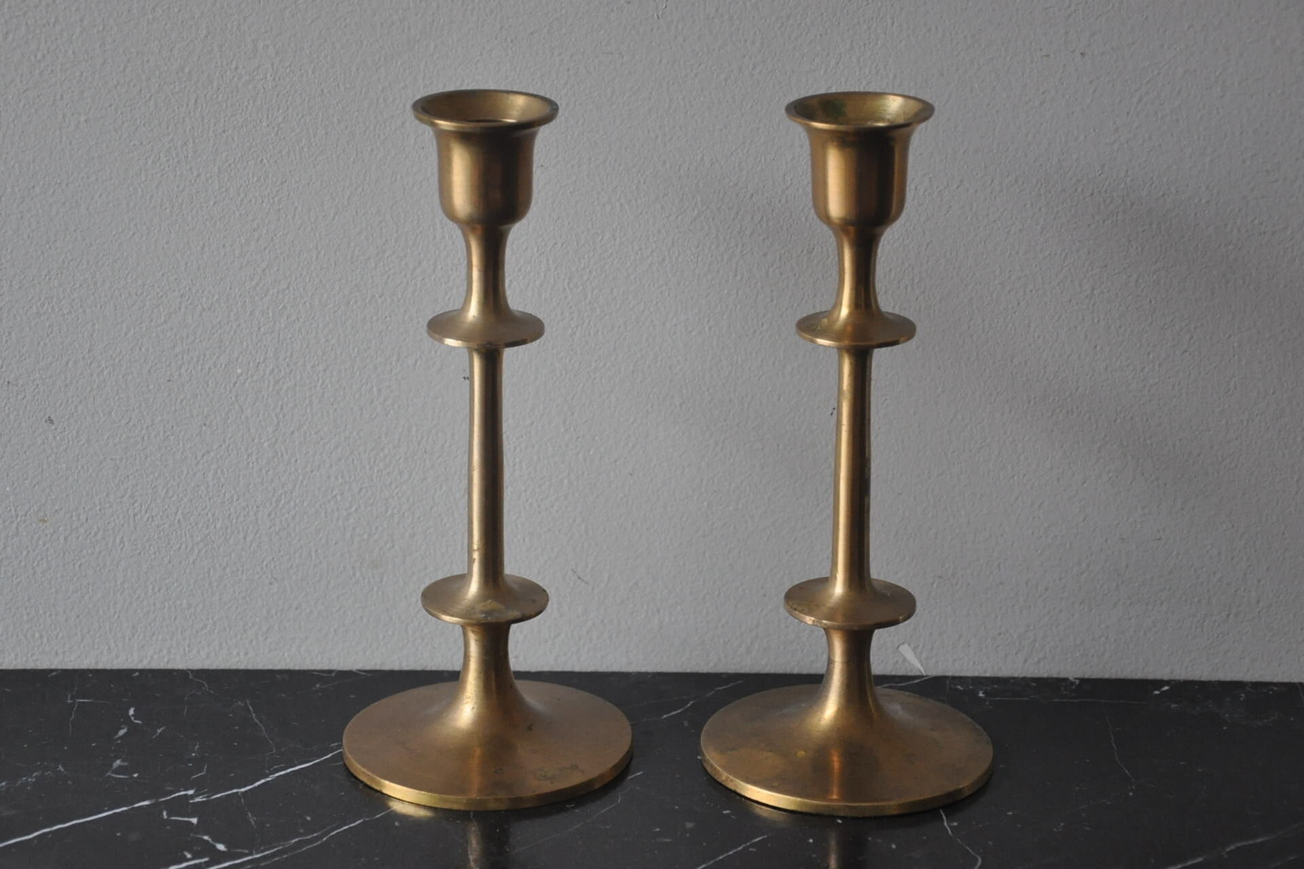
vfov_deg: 14.7
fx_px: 3368
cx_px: 652
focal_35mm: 93
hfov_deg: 21.9
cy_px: 434
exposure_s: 1/125
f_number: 5.3
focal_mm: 62
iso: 1100
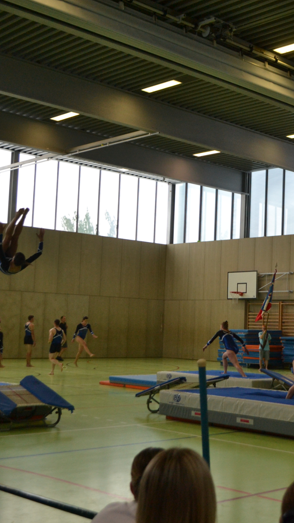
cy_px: 262
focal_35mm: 52
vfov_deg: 39.9
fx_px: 720
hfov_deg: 22.4
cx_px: 277
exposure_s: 1/500
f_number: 3.8
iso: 720
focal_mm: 22
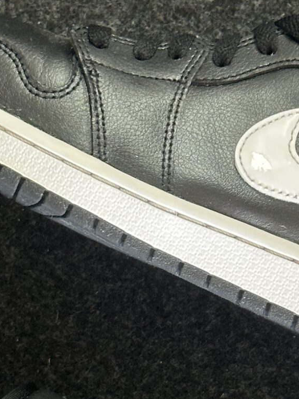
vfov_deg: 12.2
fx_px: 1855
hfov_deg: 9.2
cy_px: 364
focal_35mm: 161
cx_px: 207
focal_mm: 6.86
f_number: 1.78
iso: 200
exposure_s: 1/50
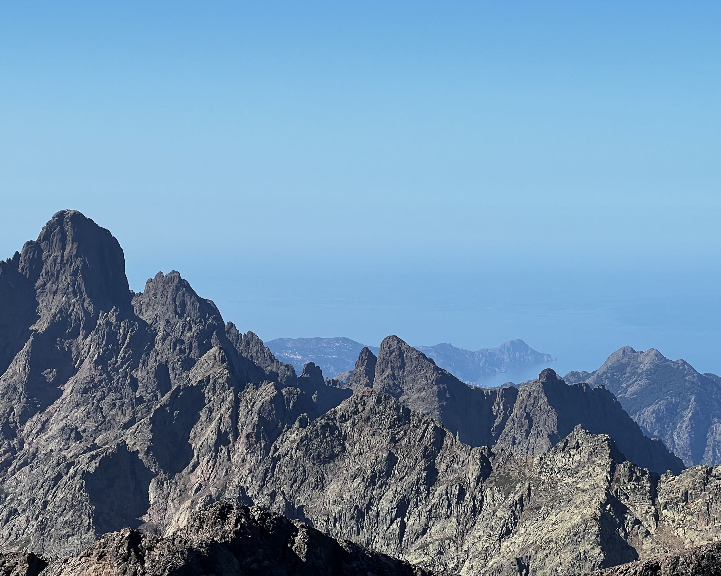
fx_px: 2283
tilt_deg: -4.3
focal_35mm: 107
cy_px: 369
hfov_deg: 17.9
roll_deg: -0.5
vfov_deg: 14.4
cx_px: 252
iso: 32
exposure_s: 1/847
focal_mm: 9
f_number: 2.8
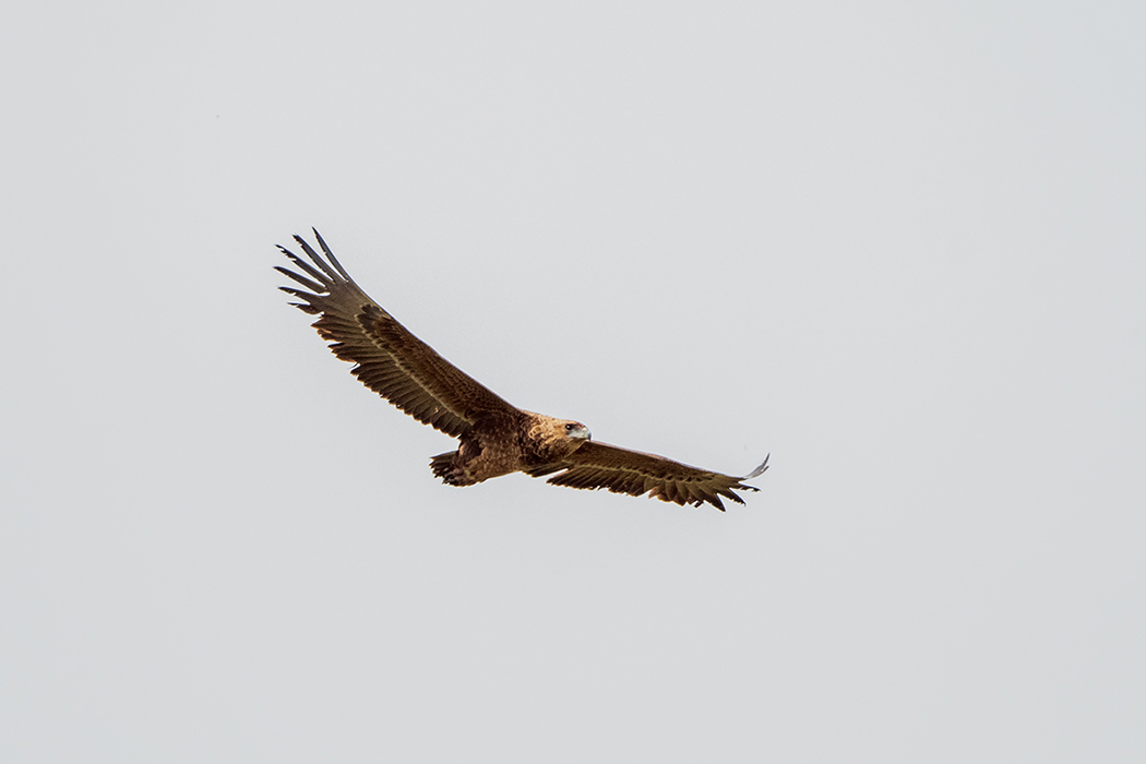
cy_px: 382
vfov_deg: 1.8
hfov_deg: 2.7
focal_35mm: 750
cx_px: 573
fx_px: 23873
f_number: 6.3
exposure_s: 1/2500
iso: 560
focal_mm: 500
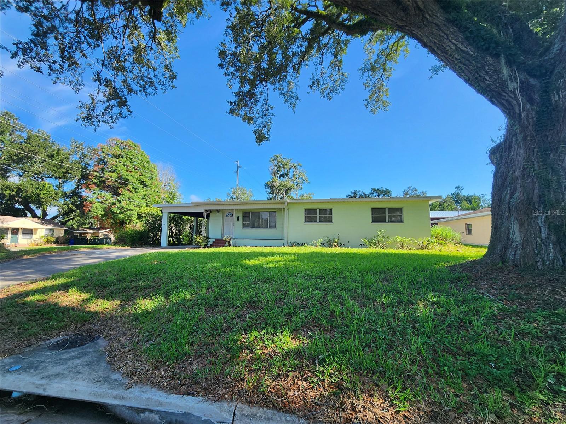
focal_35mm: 13
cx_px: 283
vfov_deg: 89.9
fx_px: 213
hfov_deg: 106.2
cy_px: 212
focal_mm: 2.2
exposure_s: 1/655
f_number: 2.2
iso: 50
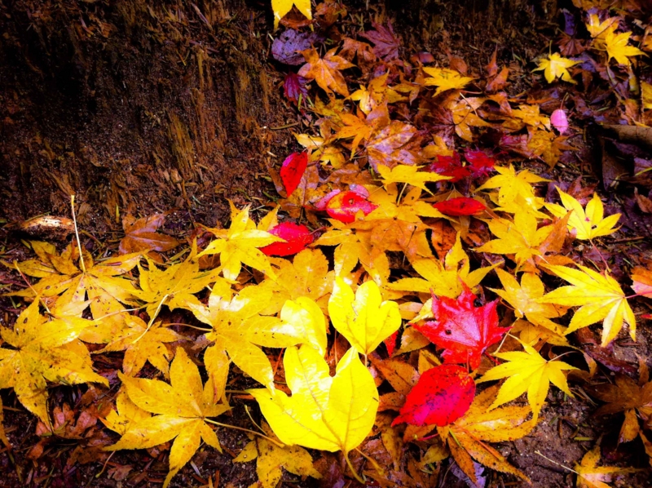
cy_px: 244
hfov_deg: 52.7
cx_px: 326
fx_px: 658
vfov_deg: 40.6
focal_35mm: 35
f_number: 2.8
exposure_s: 1/126
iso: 80
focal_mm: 3.85
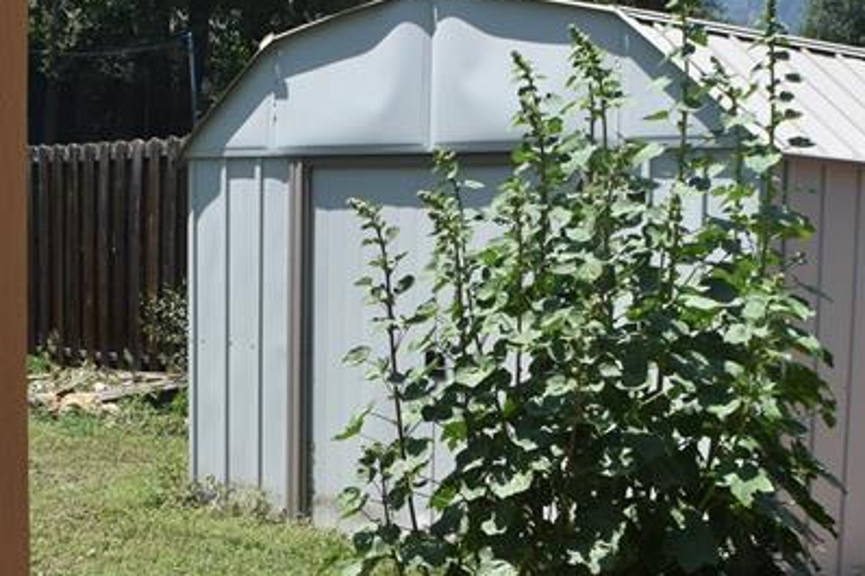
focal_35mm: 104
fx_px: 2505
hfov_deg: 19.5
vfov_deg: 13.1
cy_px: 346
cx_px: 261
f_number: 9
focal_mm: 27
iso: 200
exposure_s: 1/320
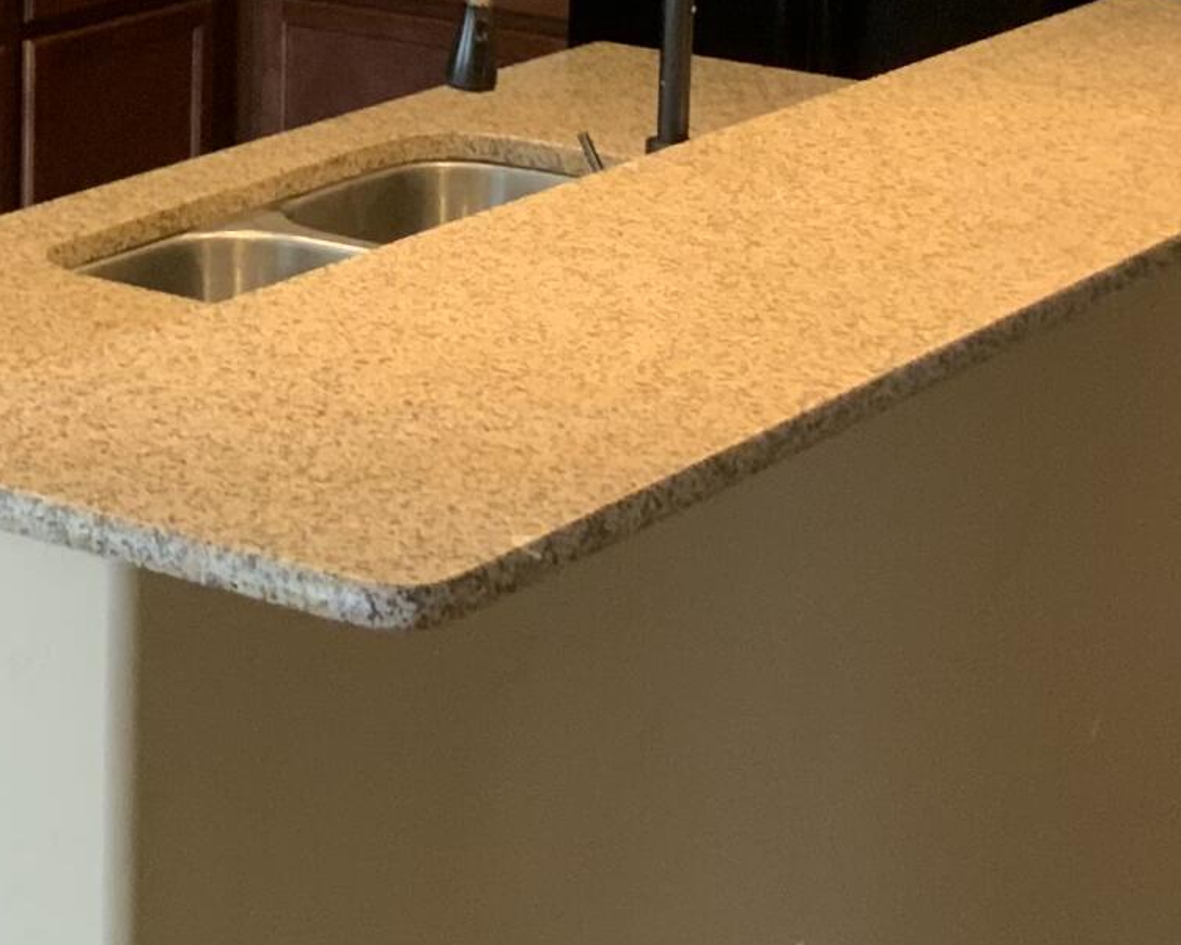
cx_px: -146
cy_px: -203
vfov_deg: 13.3
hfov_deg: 16.5
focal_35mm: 113
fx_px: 3950
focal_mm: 3
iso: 125
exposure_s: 1/60
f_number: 1.8
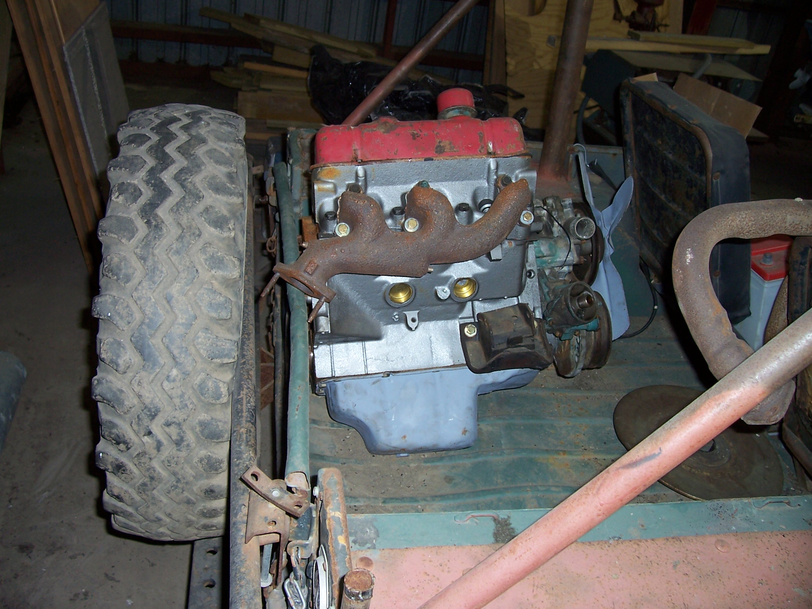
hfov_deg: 54.0
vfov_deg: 41.8
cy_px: 304
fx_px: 798
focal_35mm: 34
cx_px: 406
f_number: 2.7
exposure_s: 1/60
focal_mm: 5.6
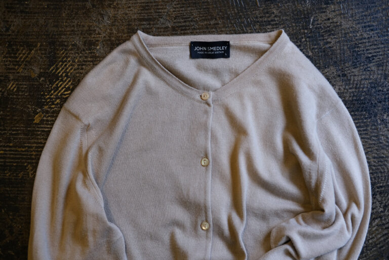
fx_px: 573
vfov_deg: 25.5
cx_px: 194
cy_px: 130
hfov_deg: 37.5
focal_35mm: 53
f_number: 2.5
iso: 160
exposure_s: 1/125
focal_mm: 35
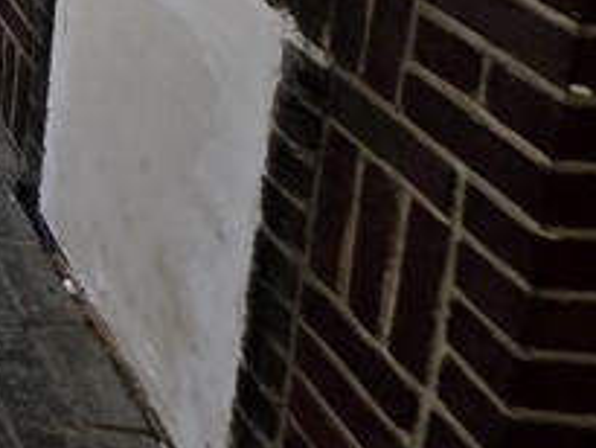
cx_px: -674
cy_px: -337
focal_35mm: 65
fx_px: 1120
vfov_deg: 18.3
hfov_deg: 17.5
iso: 160
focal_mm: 2.2
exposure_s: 1/120
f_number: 1.9
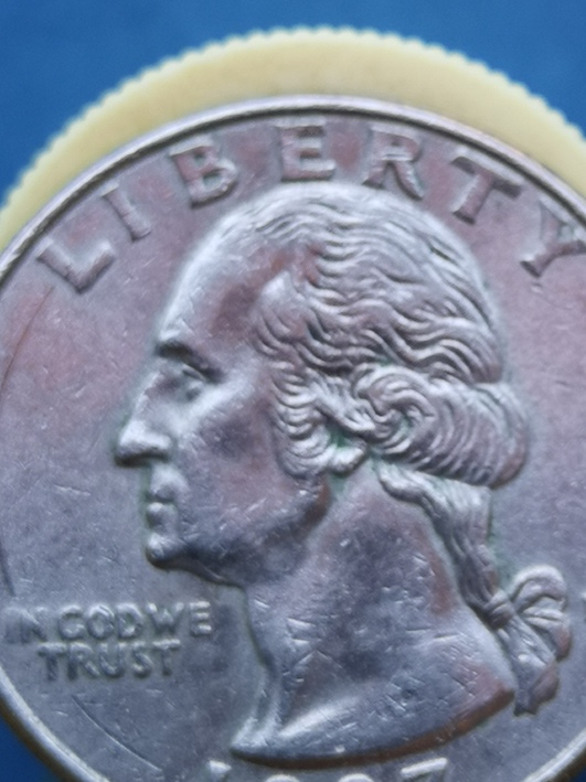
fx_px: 2575
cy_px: 391
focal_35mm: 114
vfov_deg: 17.3
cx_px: 293
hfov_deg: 13.0
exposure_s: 1/247
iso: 50
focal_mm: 5.58
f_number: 1.8
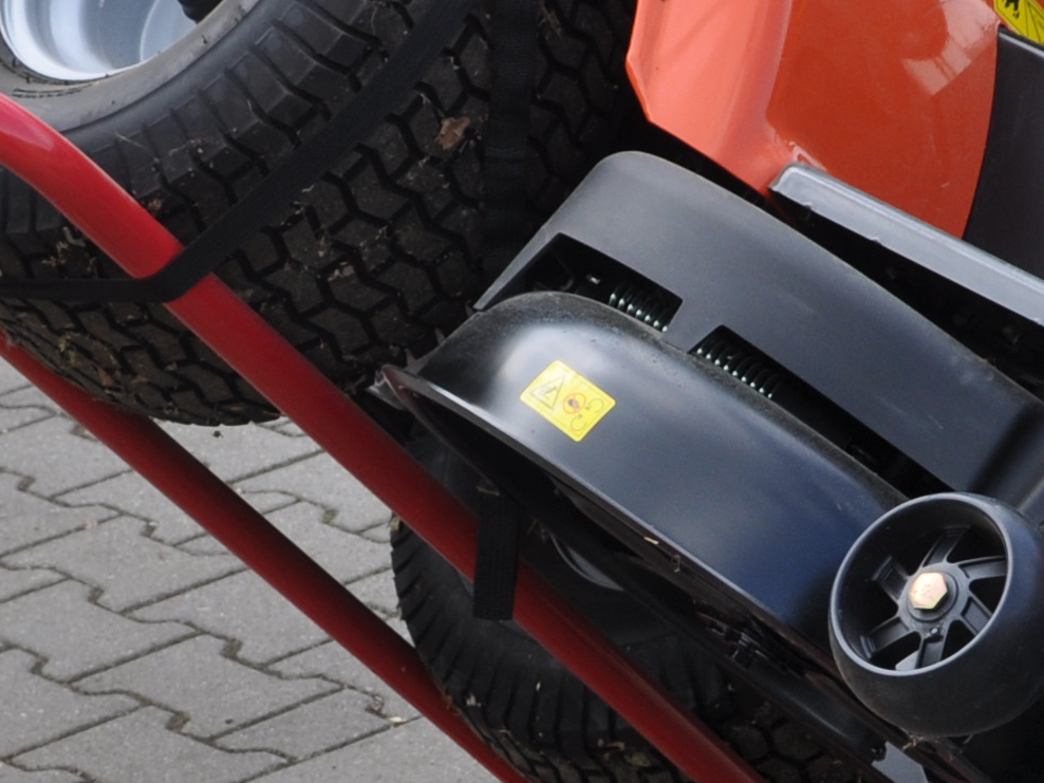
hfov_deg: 13.1
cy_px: 693
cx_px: 754
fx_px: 4524
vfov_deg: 9.8
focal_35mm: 150
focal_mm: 24
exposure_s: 1/250
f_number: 8
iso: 200
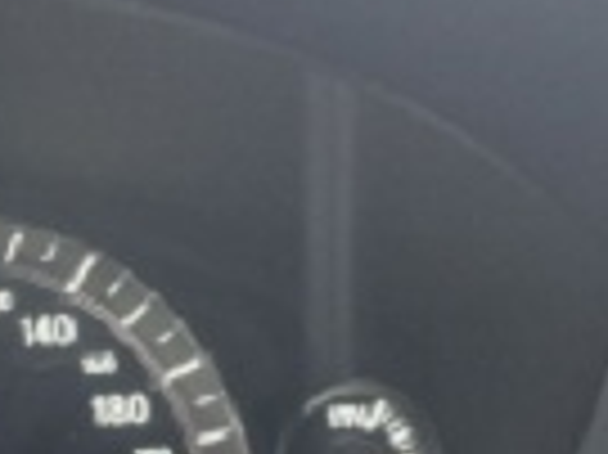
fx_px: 1790
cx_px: -374
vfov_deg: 14.3
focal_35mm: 102
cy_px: 436
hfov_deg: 16.9
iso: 640
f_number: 1.8
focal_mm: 5.54
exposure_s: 1/50
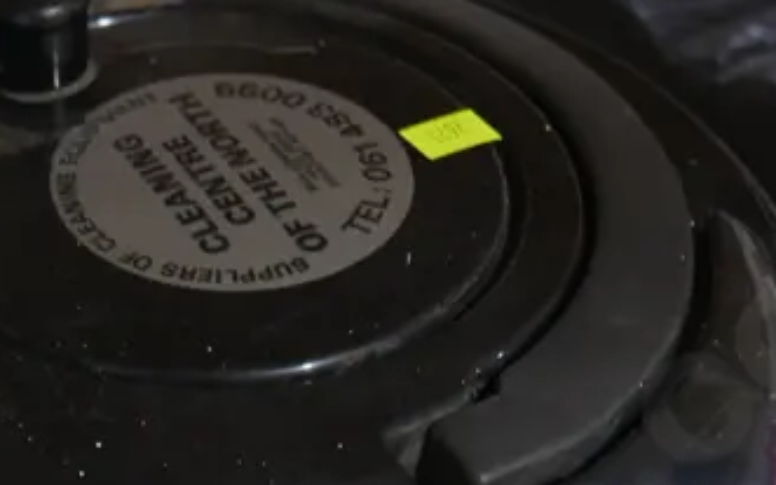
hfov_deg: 19.5
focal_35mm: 105
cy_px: 856
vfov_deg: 11.6
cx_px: 96
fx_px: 2221
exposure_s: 1/60
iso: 1000
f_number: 3.6
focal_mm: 16
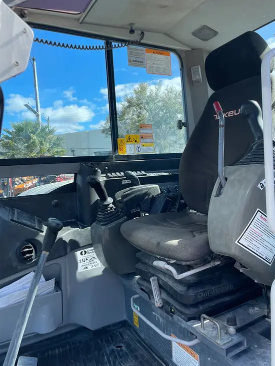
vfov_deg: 67.3
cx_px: 138
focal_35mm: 26
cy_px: 183
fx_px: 275
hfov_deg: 53.1
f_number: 1.6
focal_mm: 4.2
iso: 50
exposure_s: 1/1261
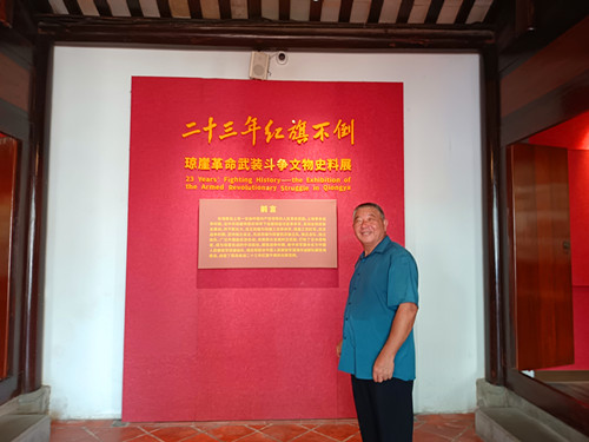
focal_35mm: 24
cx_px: 294
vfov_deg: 56.8
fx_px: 408
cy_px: 221
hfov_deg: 71.6
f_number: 1.75
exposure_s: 1/25
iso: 1250
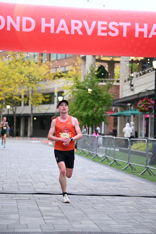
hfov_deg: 16.5
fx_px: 539
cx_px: 78
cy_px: 117
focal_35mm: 83
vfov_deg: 24.5
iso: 1600
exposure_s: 1/1000
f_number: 2.8
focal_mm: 83
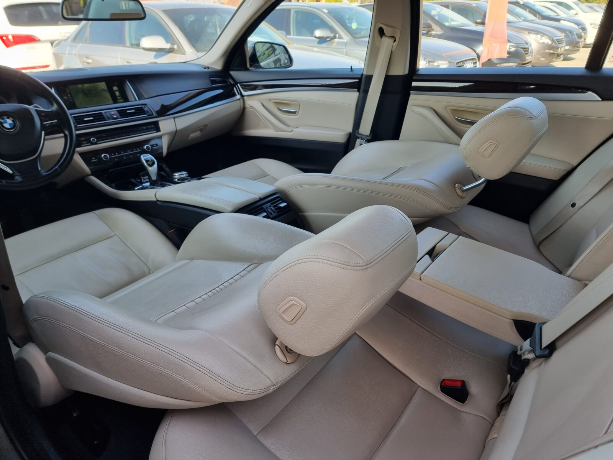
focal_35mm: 24
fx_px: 425
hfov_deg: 71.6
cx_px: 306
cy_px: 230
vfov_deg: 56.8
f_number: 1.8
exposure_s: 1/100
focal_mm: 6.7
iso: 50
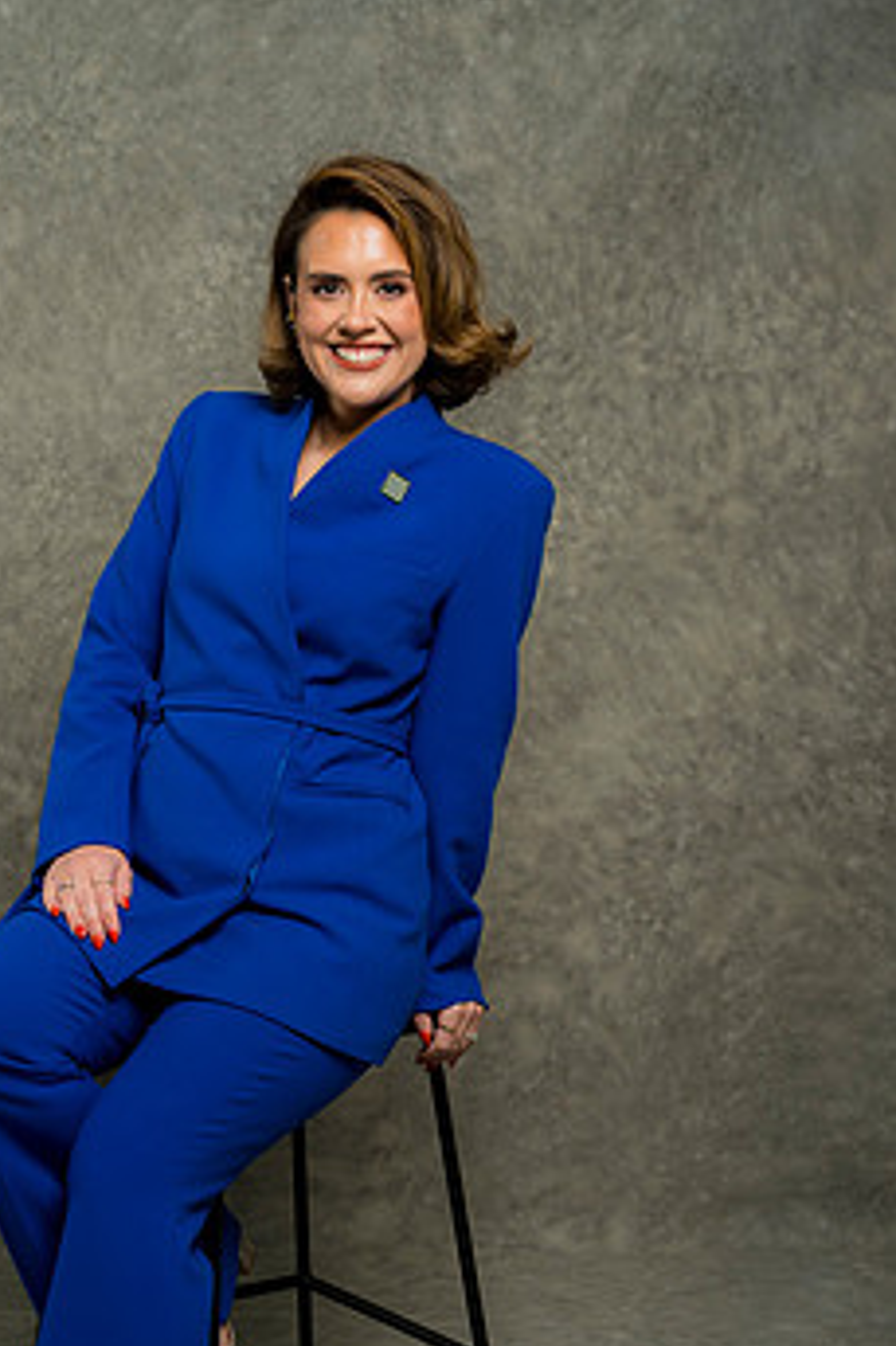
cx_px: 313
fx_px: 2690
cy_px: 873
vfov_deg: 27.9
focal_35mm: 72
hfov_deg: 18.9
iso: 125
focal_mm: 55
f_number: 4
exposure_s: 1/160
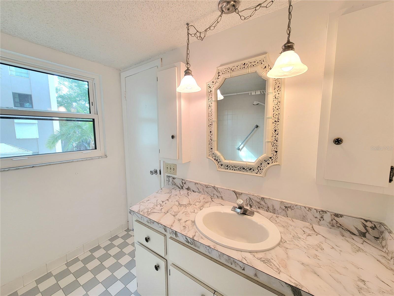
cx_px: 197
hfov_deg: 106.2
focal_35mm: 13
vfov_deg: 89.9
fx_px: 148
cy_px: 148
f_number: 2.2
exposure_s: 1/120
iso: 80
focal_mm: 2.2
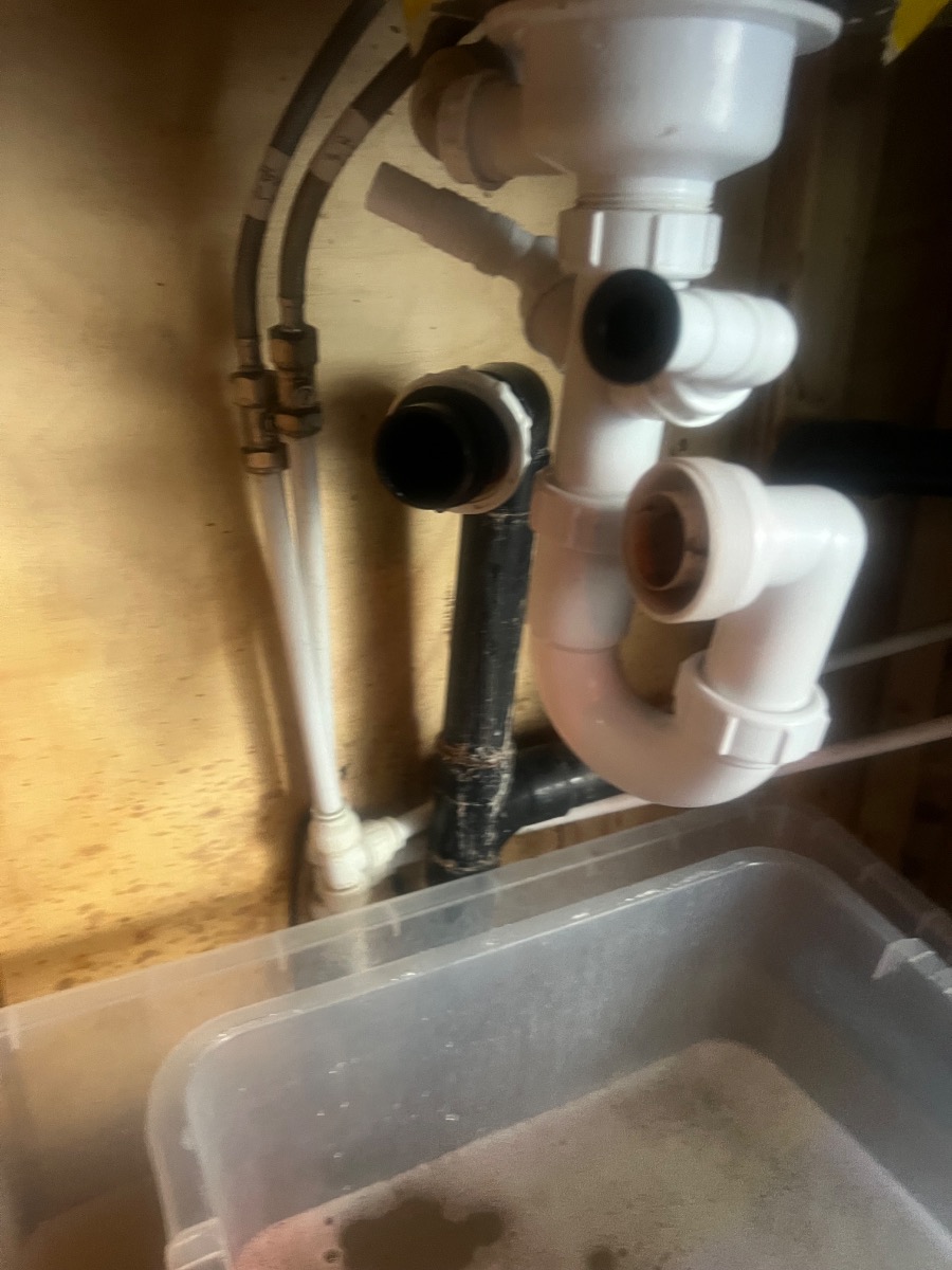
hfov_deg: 53.1
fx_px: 953
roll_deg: -1.1
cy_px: 635
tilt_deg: -23.0
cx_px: 476
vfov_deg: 67.3
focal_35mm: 26
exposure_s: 1/33
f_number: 1.5
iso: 500
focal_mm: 5.7
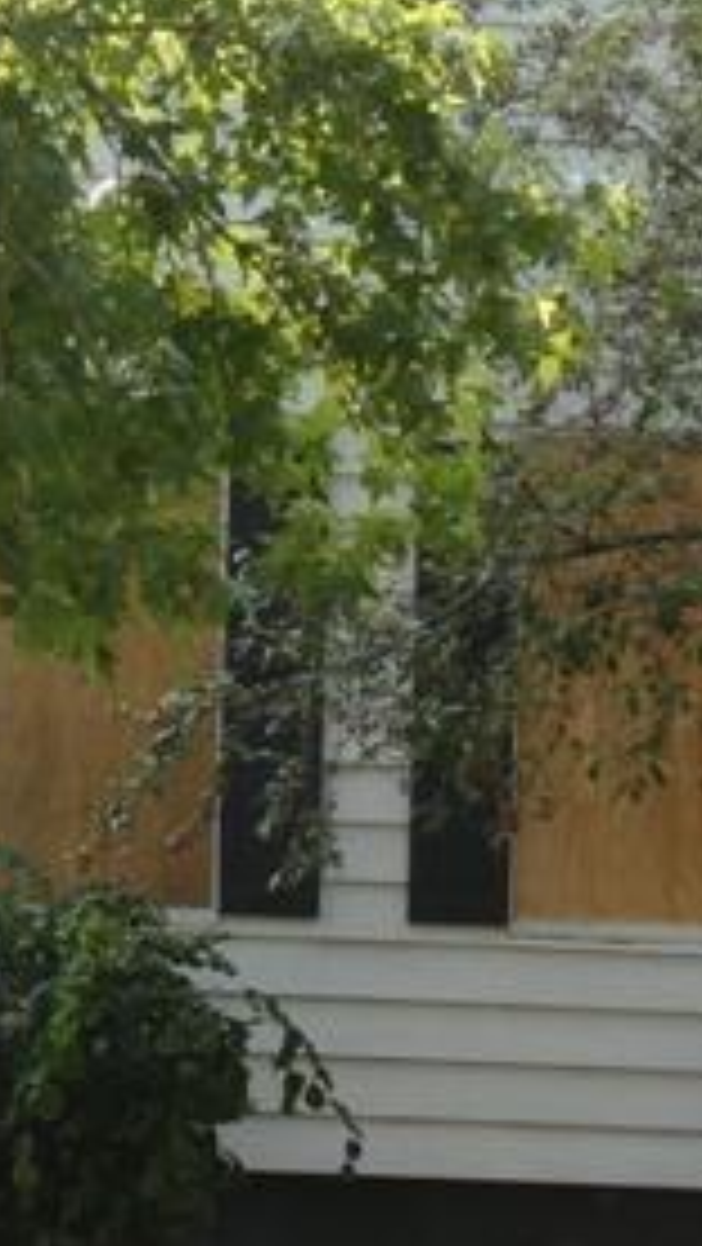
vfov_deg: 14.5
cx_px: -346
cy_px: 526
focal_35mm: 148
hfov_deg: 8.0
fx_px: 4893
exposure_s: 1/80
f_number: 4
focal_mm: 8.4
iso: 100
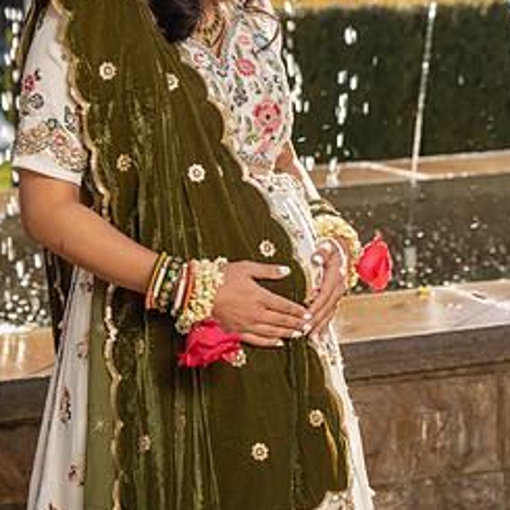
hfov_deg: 13.0
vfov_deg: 13.0
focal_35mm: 134
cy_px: 90
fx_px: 2234
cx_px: 233
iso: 100
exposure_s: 1/200
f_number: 5.6
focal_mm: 86
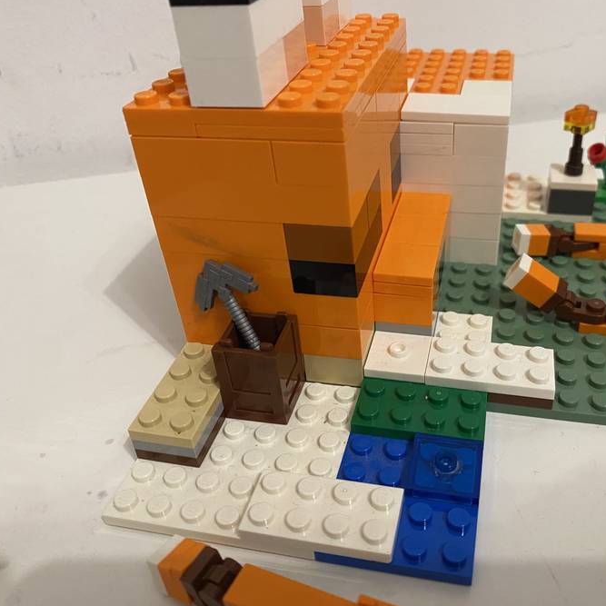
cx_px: 386
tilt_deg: -36.6
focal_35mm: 31
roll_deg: +2.7
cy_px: 302
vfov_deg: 52.5
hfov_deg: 51.9
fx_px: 614
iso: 400
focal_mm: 4.25
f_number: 1.8
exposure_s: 1/50
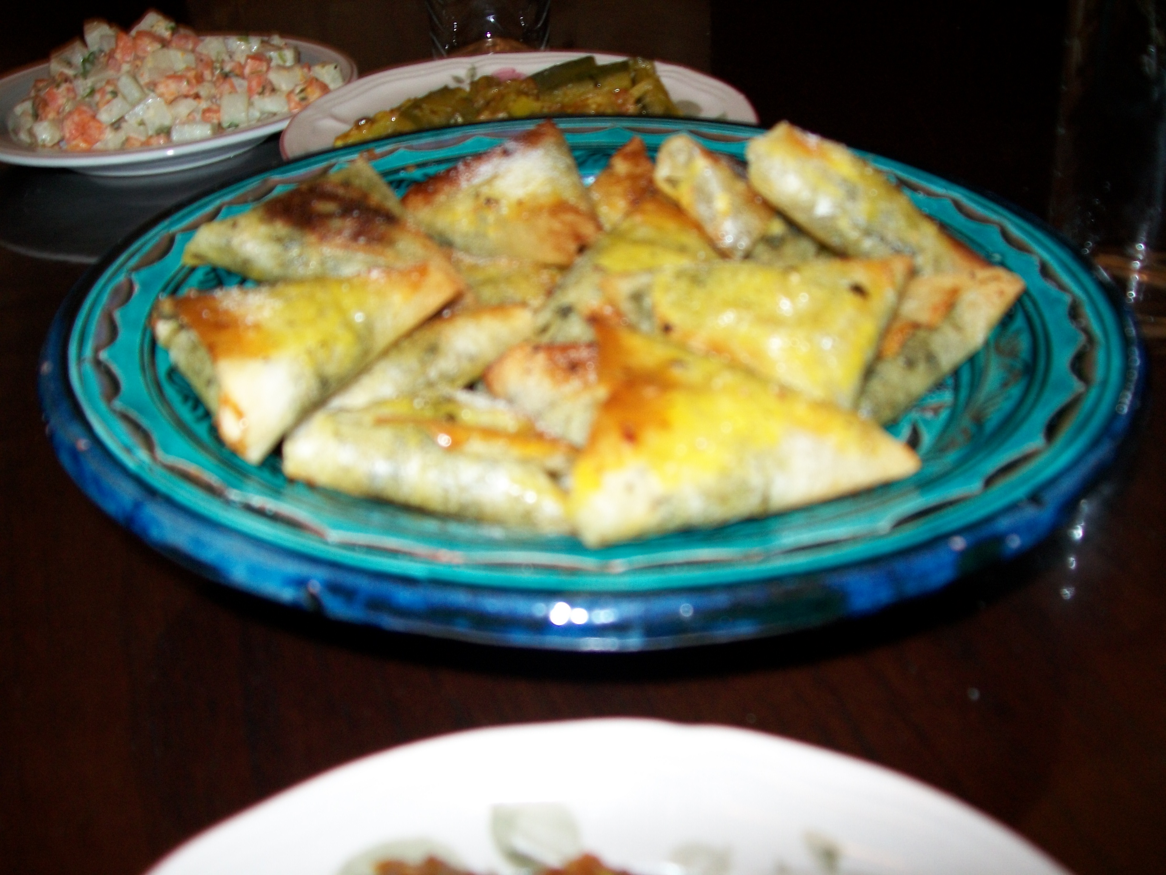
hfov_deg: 51.4
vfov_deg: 39.7
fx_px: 1213
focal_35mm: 36
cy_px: 438
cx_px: 583
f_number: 2.7
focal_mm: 6
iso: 80
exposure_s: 1/30
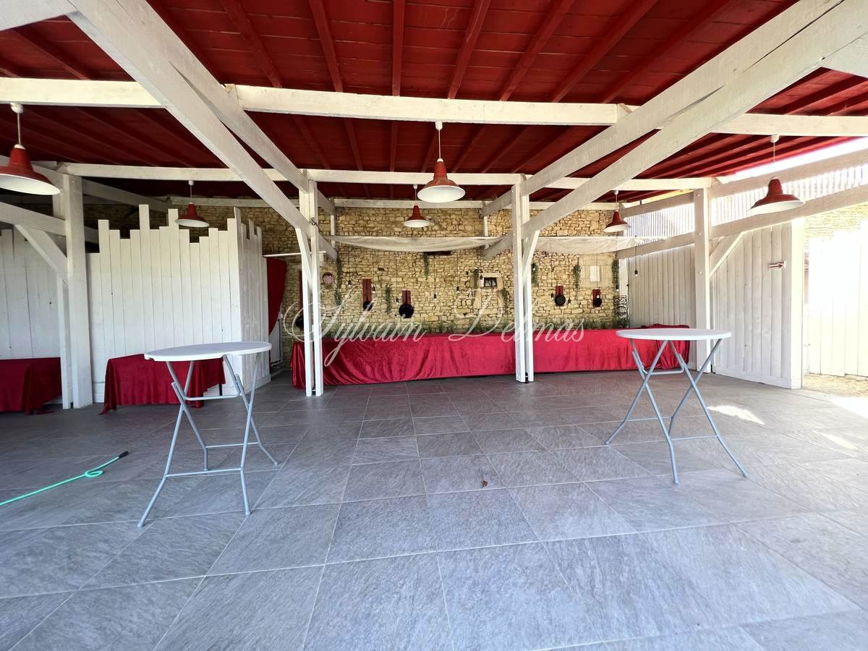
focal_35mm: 13
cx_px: 434
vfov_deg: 89.9
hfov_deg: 106.2
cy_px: 326
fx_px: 326
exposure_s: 1/99
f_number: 1.8
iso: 64
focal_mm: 1.57
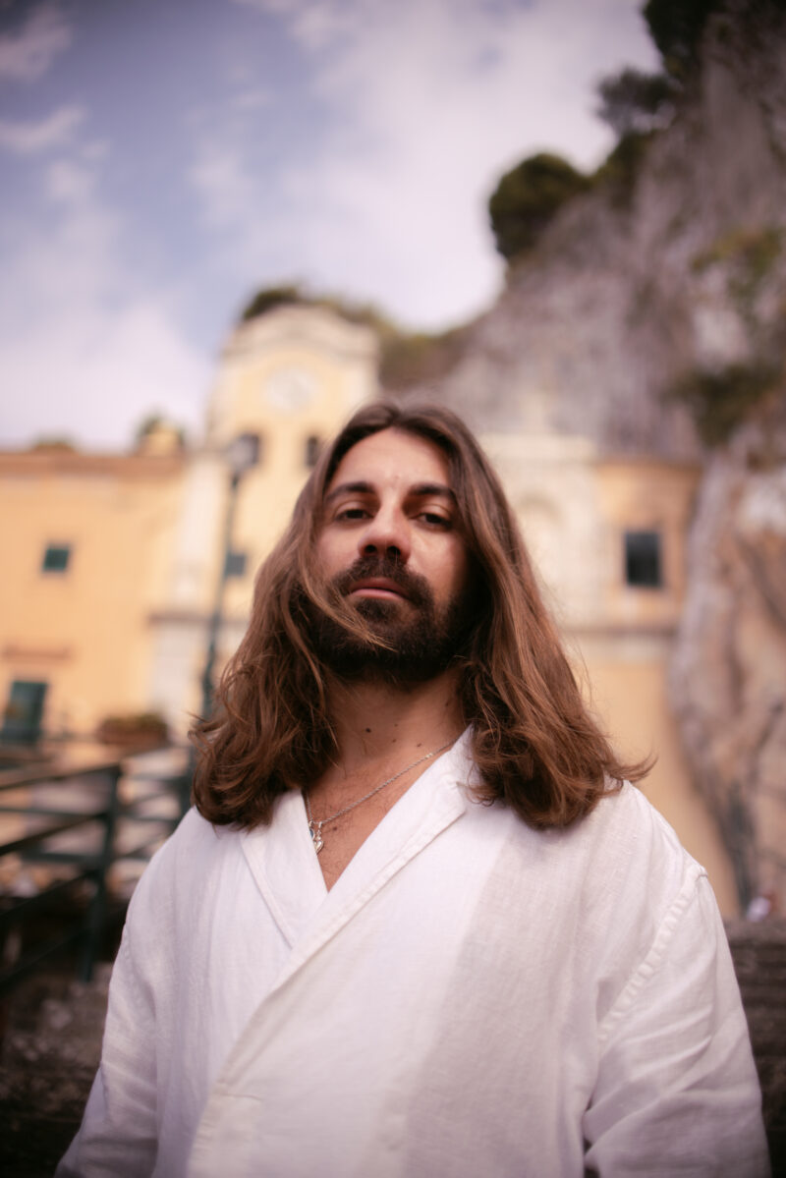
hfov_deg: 37.9
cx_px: 393
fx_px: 1145
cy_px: 589
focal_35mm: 35
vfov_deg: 54.4
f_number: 1.8
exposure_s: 1/8000
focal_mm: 35
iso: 200
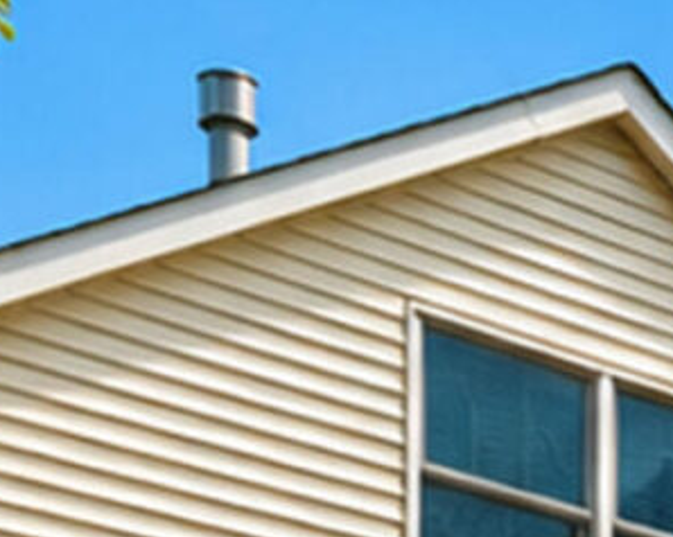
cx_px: 1430
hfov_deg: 12.7
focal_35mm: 129
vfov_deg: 10.1
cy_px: 1380
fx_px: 2568
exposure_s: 1/125
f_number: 5.6
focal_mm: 16
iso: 100
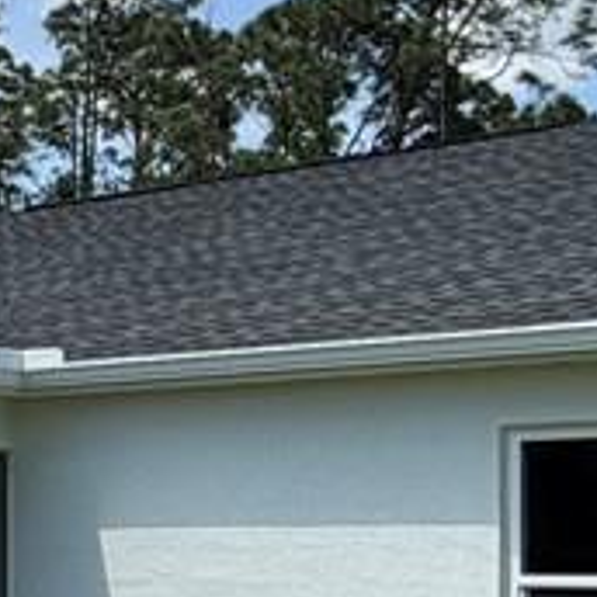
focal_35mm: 115
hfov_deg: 14.3
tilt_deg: +0.5
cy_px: 545
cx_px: -264
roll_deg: +0.3
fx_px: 2244
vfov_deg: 15.0
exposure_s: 1/876
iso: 20
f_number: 2.2
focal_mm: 2.22
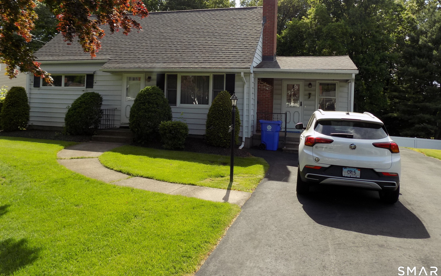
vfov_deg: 45.4
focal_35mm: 27
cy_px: 96
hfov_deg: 68.4
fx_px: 325
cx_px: 226
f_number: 3.1
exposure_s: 1/500
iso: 80
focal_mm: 4
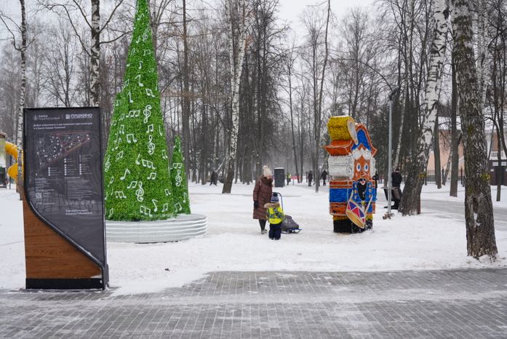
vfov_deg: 36.9
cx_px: 254
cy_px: 170
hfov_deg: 53.1
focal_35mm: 36
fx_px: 507
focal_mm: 36
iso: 800
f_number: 4.5
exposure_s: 1/500
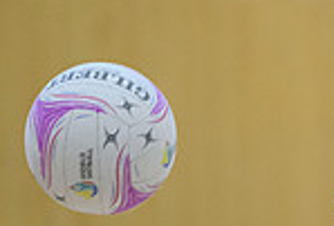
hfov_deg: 2.3
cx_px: 702
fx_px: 8271
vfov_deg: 1.6
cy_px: 339
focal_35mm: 887
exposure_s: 1/1250
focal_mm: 185
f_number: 3.2
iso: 4000
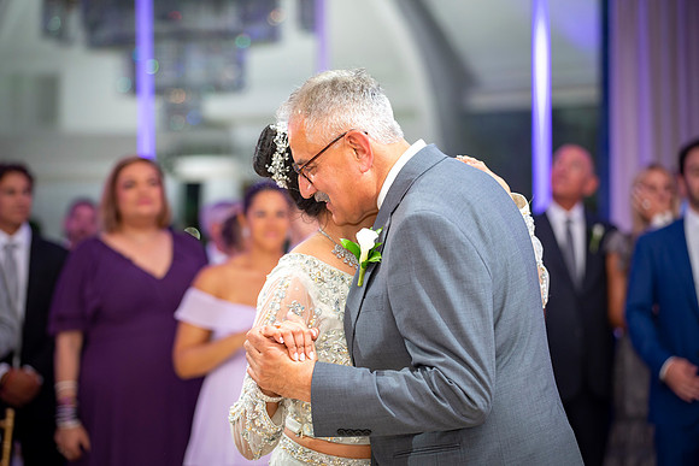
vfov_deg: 11.8
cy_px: 228
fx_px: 2256
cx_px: 348
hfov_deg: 17.6
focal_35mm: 116
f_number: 2.8
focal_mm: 110
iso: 800
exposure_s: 1/125
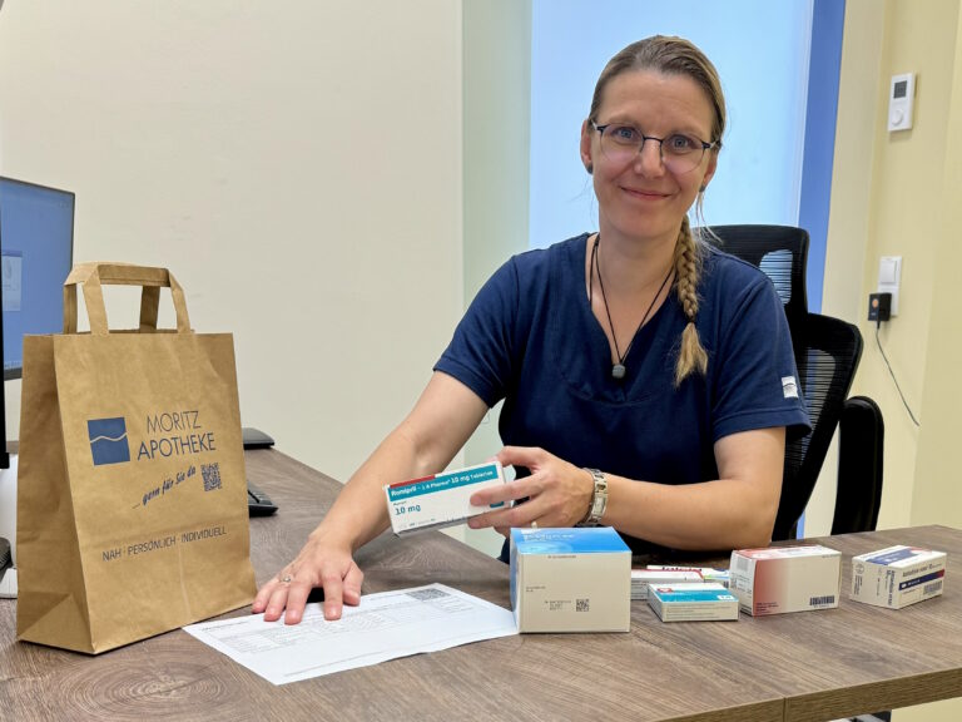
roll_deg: -0.6
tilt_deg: -14.3
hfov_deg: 71.6
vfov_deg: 56.8
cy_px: 361
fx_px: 667
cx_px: 481
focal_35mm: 24
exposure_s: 1/100
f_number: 1.78
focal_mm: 6.76
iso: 100
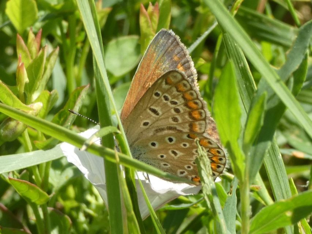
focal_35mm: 147
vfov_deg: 10.1
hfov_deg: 13.4
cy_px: 117
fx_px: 1325
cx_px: 156
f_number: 5.4
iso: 80
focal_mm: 26.3
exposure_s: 1/80
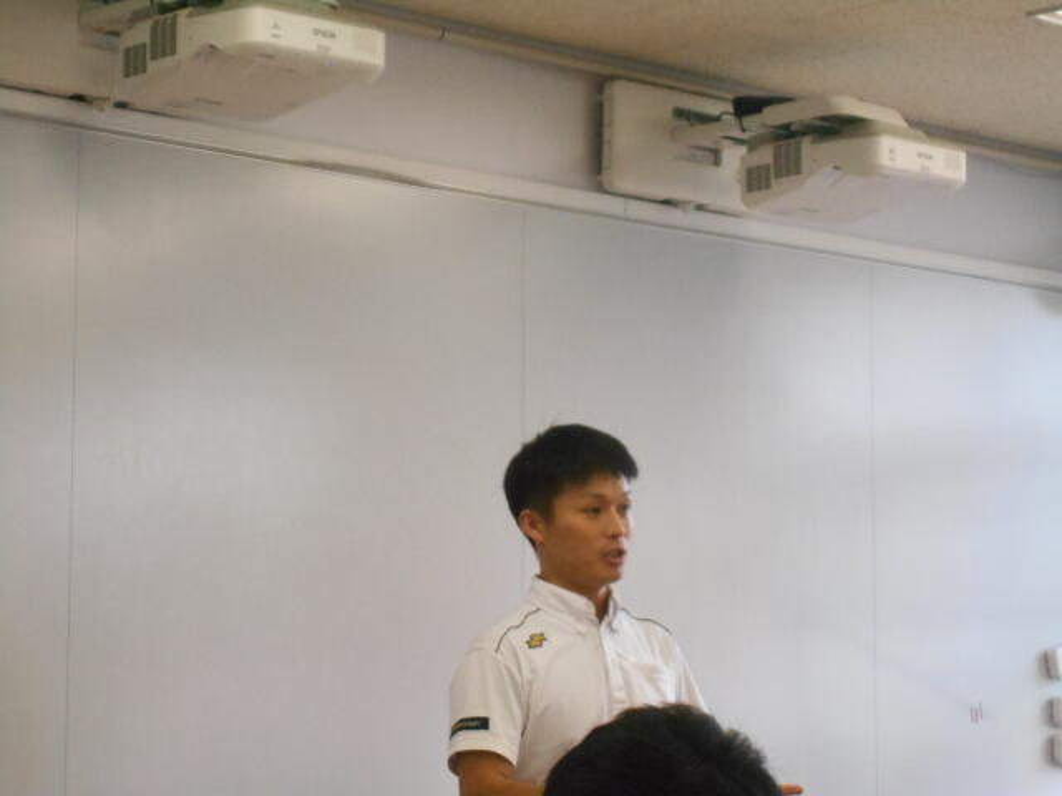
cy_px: 398
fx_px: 3037
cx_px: 531
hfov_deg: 19.8
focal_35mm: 99
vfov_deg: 14.9
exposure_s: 1/100
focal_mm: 17.6
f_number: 5.5
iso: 800
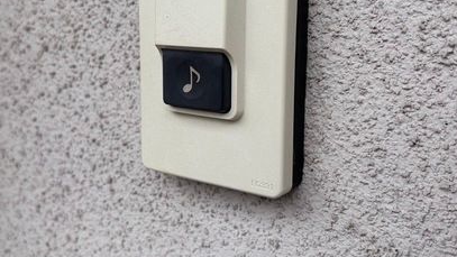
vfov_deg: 30.2
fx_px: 473
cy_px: 89
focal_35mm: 39
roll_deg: -0.7
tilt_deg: -7.7
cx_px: 225
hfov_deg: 51.6
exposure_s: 1/591
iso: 50
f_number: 1.6
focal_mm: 5.96
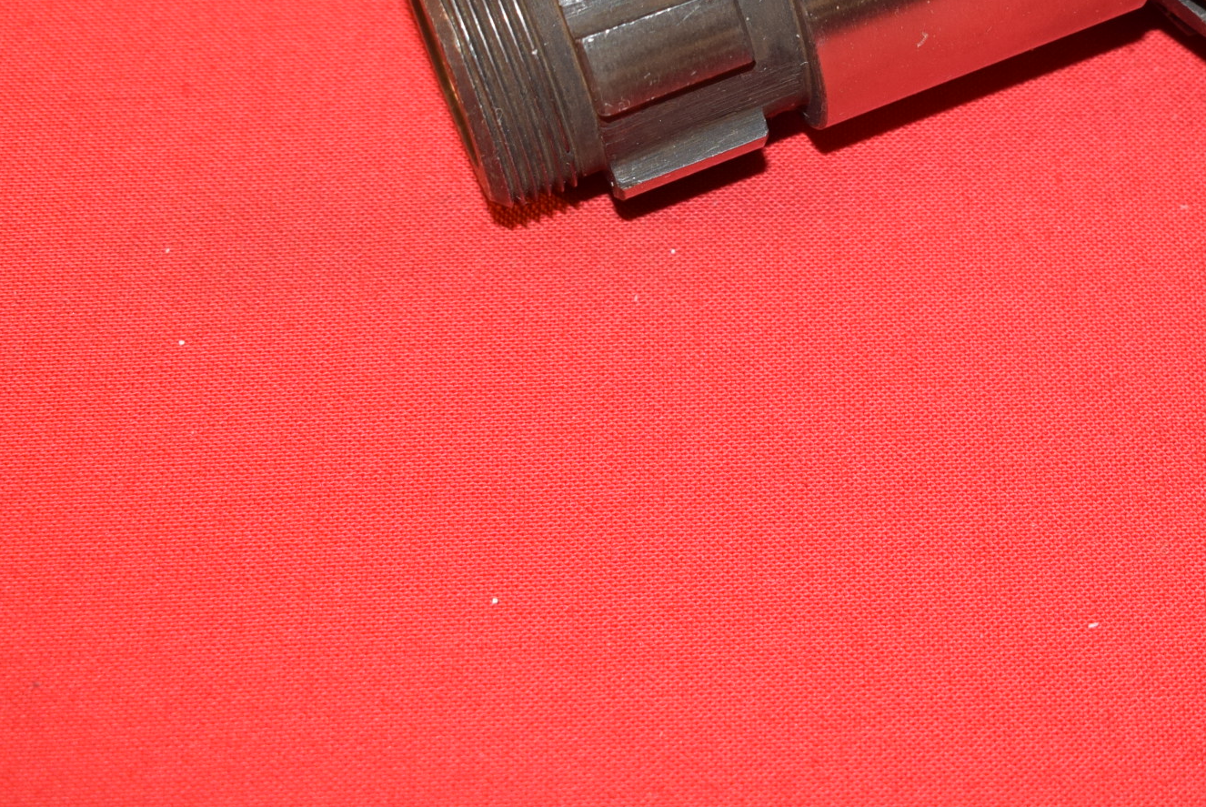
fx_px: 3290
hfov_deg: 20.6
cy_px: -4
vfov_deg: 13.8
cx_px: 905
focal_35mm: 98
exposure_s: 1/30
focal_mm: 29
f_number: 5.6
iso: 400
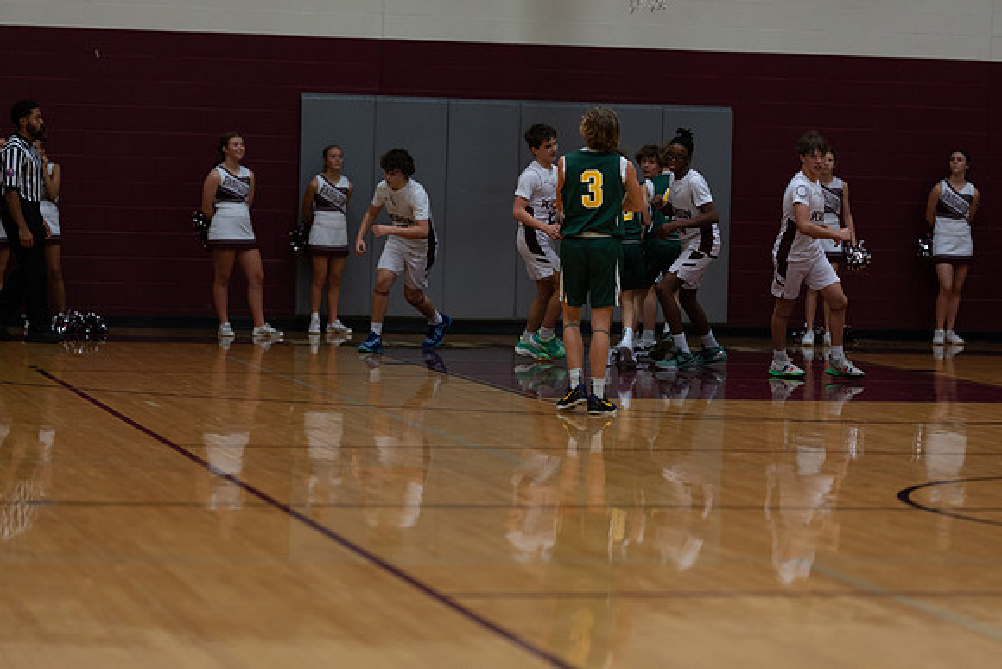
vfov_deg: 10.2
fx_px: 3758
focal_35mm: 135
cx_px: 501
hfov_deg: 15.2
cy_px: 334
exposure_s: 1/1000
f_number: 1.8
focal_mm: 135
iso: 1250
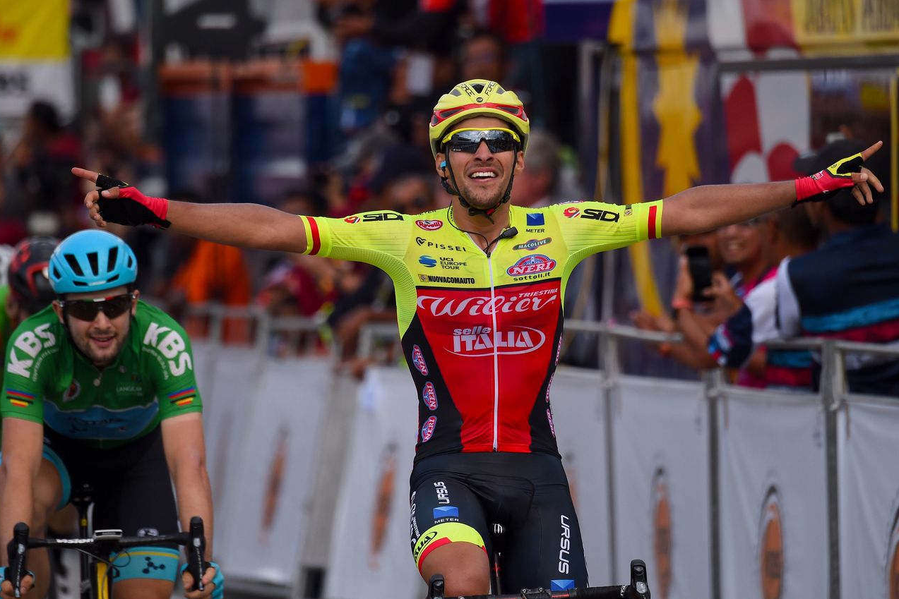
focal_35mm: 402
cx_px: 448
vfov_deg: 3.4
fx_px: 10039
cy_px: 300
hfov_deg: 5.1
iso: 1000
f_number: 5.6
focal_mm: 400
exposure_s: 1/1600
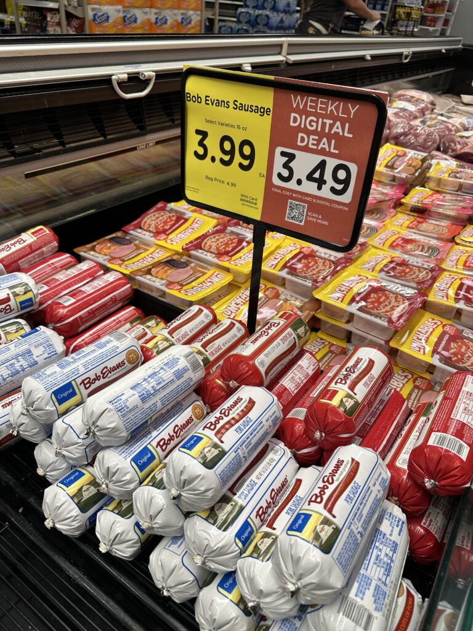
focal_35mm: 24
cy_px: 316
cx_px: 236
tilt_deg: -34.3
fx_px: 437
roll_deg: -6.7
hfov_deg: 56.8
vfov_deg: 71.6
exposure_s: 1/120
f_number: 1.78
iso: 50
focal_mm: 6.86
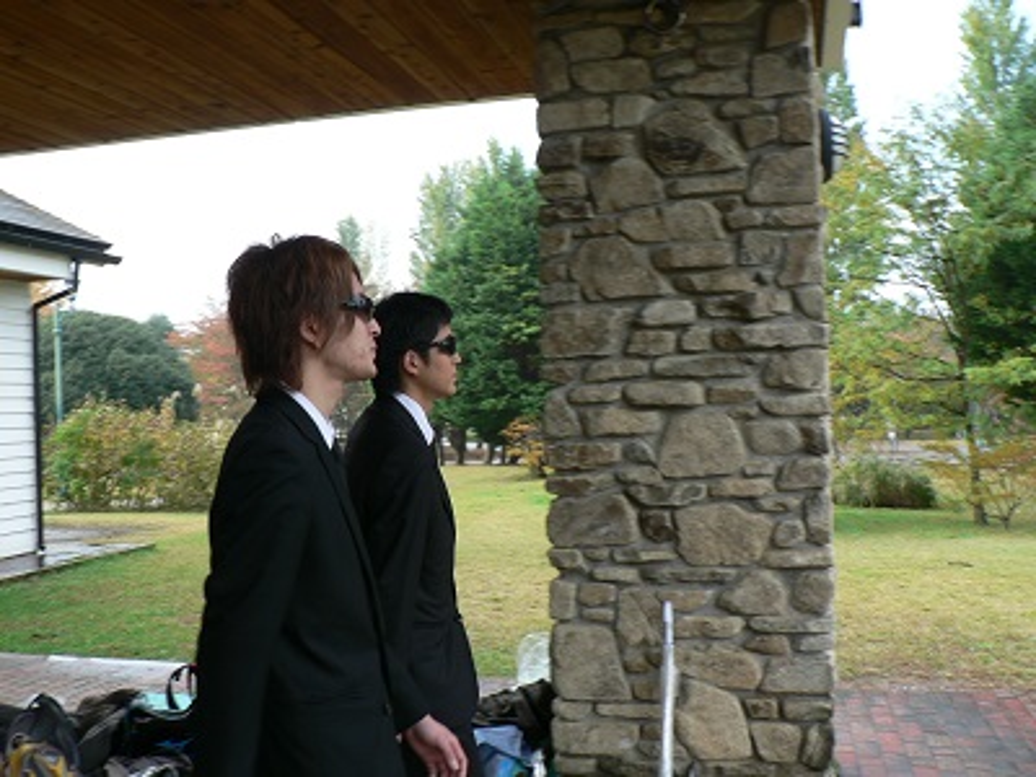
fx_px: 1077
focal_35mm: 36
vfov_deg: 39.7
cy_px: 388
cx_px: 518
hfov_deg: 51.4
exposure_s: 1/100
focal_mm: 6
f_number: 3.6
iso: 80
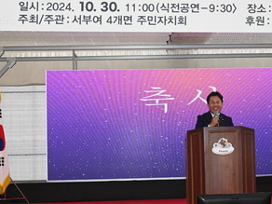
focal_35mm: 87
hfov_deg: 22.3
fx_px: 684
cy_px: 102
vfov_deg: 17.0
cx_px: 209
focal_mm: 44
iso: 640
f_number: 8
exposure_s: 1/200
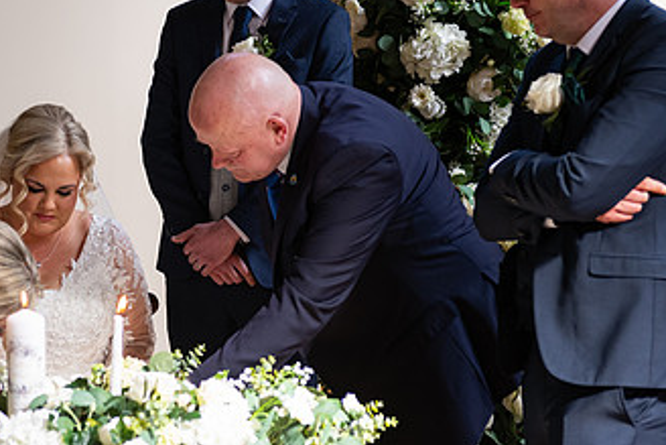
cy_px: 206
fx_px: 1832
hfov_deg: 20.4
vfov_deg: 13.8
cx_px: 142
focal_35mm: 99
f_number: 3.5
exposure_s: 1/160
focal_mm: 56
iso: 500
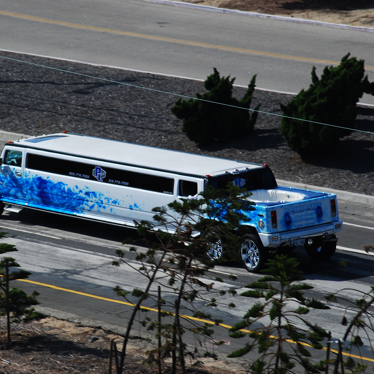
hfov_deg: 5.0
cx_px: 96
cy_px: 187
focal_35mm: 354
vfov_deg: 5.0
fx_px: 4323
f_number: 8
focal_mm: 185
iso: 100
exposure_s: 1/400
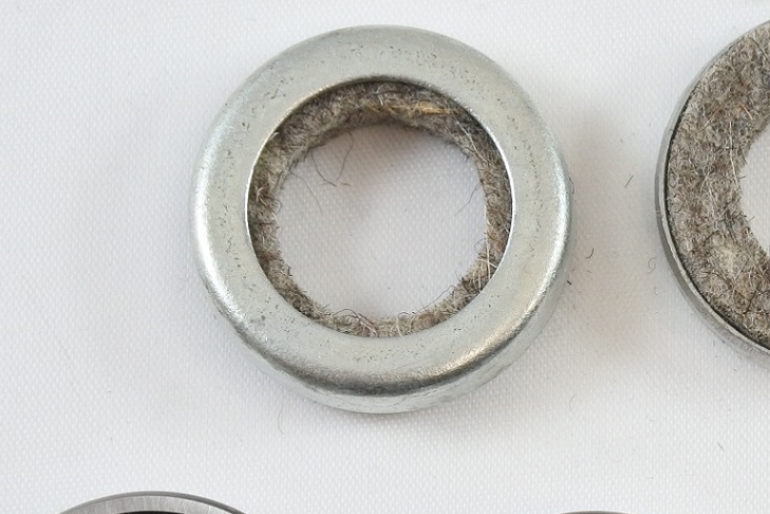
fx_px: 2866
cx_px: 611
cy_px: 485
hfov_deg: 15.2
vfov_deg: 10.2
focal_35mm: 134
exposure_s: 1/125
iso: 720
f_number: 5
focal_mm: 24
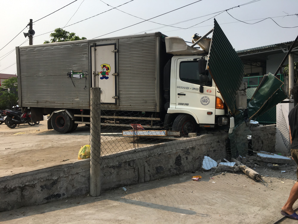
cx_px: 149
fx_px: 250
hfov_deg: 61.7
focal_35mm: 29
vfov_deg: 48.2
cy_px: 112
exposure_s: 1/2331
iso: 25
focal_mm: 4.15
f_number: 2.2
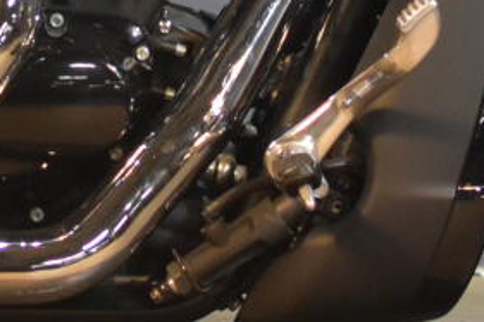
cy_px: -264
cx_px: -76
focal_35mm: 374
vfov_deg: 3.6
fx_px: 5019
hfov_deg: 5.5
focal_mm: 35
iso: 1600
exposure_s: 1/60
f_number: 2.8
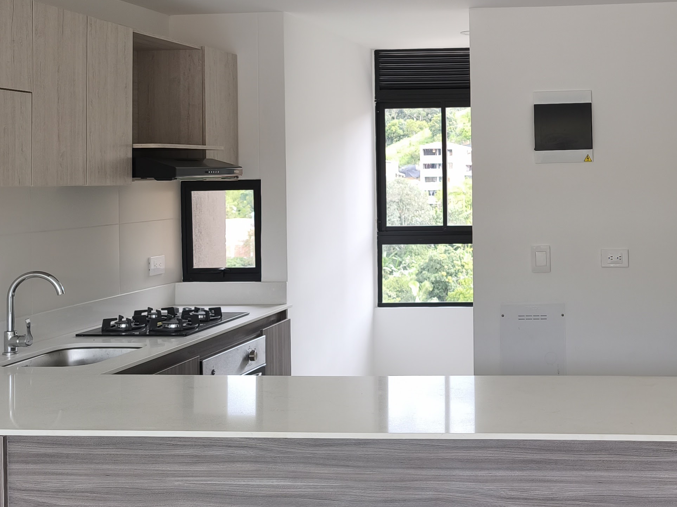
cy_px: 166
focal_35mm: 49
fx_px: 958
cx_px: 569
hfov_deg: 37.1
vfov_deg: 29.5
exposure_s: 1/120
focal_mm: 6.57
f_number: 1.6
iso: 50
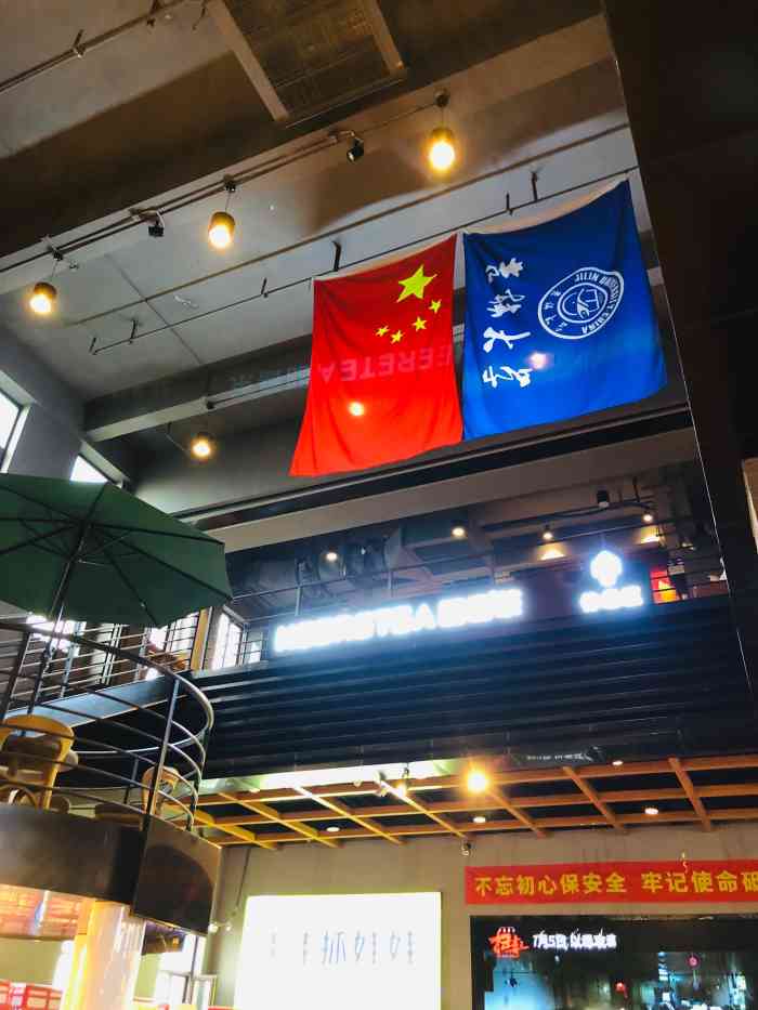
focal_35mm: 28
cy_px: 505
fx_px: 817
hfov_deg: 49.8
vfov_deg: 63.4
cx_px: 379
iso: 100
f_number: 1.8
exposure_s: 1/13
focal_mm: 4
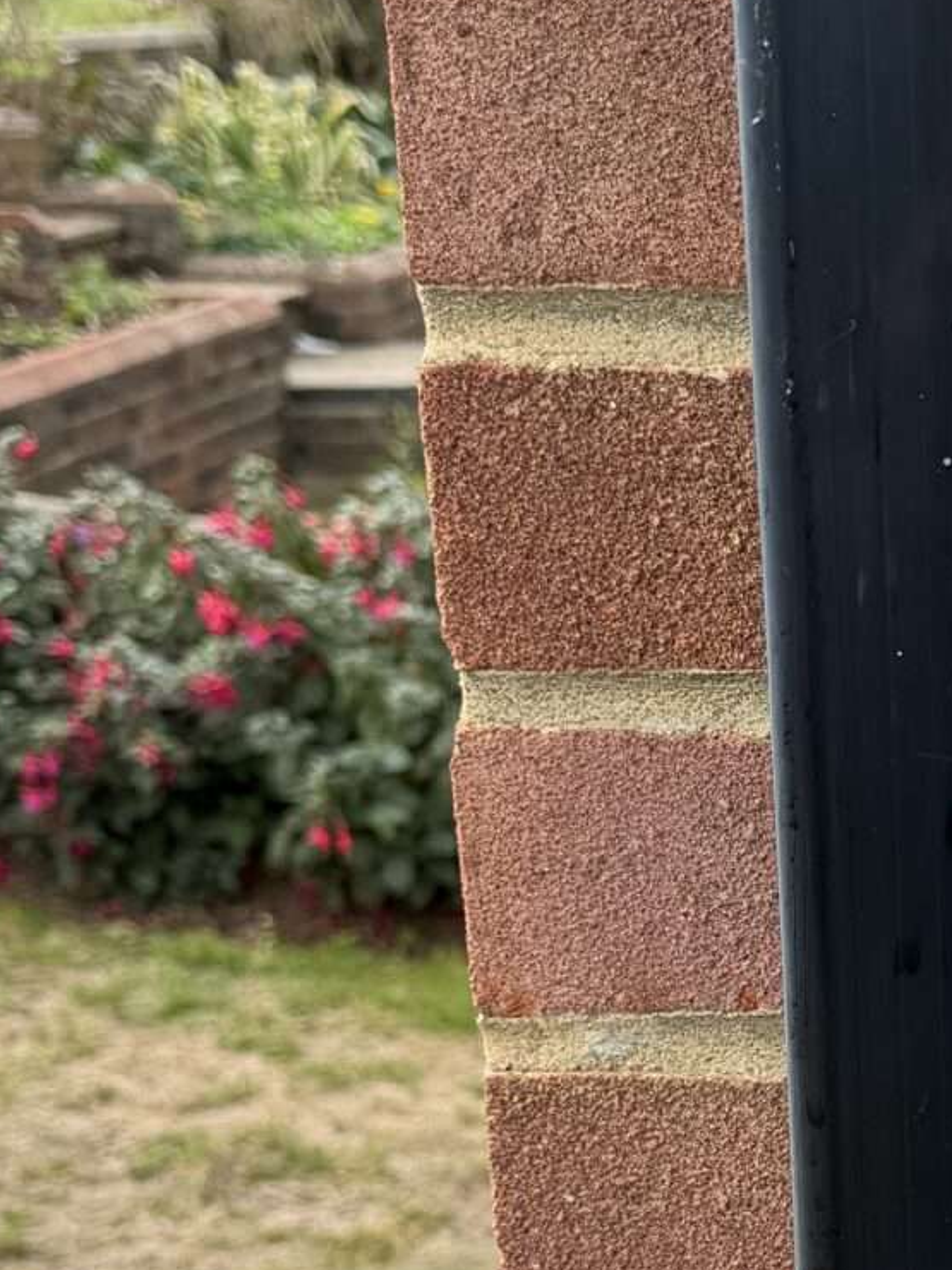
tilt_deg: -20.5
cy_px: 1074
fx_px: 3044
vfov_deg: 23.1
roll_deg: -1.6
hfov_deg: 16.4
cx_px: 1384
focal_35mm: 83
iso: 80
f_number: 1.78
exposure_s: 1/822
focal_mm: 6.76
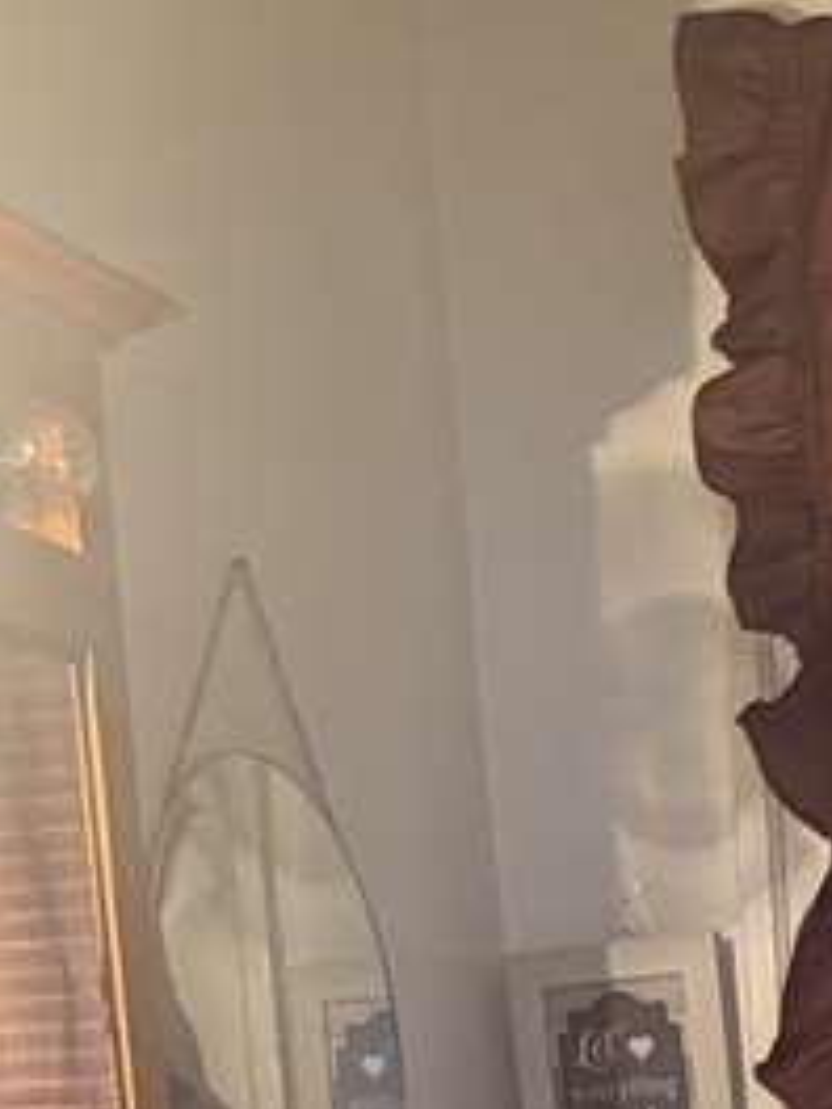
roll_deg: +2.7
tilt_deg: -10.7
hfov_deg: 14.7
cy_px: 1924
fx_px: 3141
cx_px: 958
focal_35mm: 98
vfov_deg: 16.9
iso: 800
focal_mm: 6.76
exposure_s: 1/30
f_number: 1.78
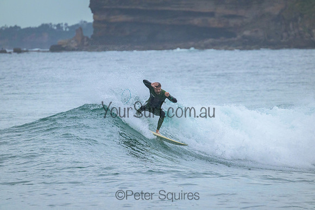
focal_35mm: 620
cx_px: 158
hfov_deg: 3.3
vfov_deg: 2.2
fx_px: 5426
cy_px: 105
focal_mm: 620
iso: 3200
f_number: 11
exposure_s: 1/1250
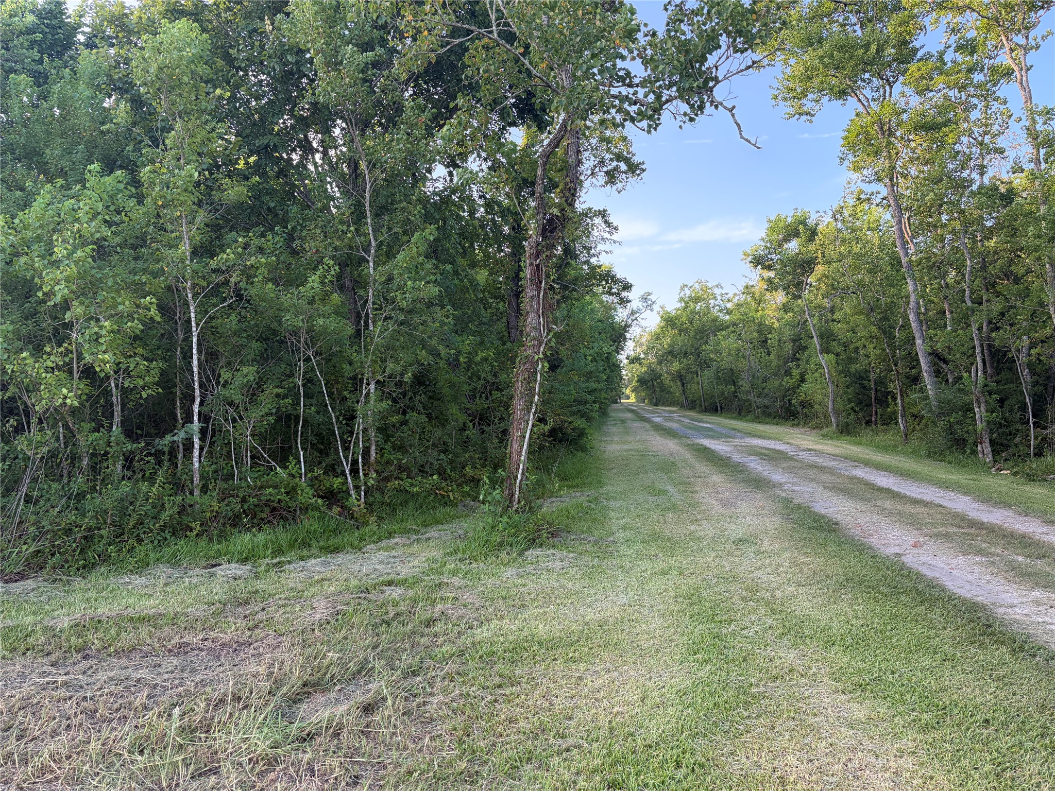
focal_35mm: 26
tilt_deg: -1.4
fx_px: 792
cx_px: 528
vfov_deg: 53.1
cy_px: 396
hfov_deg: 67.3
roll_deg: +0.1
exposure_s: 1/197
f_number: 1.6
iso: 50
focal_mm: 5.96
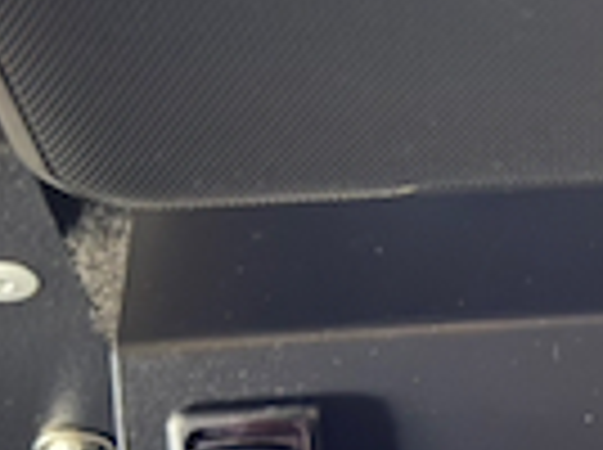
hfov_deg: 16.5
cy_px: -18
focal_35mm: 115
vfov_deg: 12.7
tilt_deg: -49.4
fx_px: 2000
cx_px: 711
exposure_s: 1/5
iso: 2500
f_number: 1.78
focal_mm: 6.76
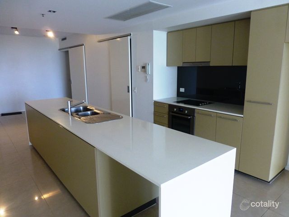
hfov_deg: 71.6
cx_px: 144
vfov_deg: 56.8
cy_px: 108
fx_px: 200
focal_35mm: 24
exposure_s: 1/60
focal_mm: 4.3
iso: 320
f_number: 3.3
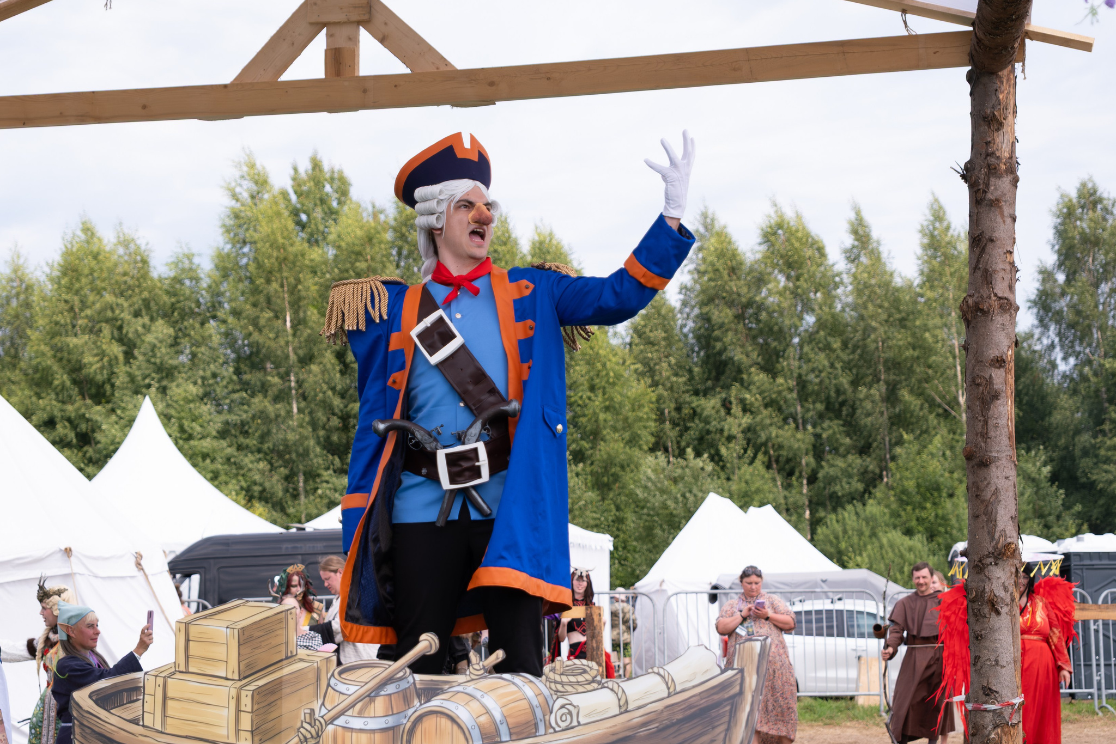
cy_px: 421
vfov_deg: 18.2
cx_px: 483
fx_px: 2325
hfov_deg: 27.0
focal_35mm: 75
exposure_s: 1/1250
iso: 160
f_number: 2.8
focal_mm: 40.1
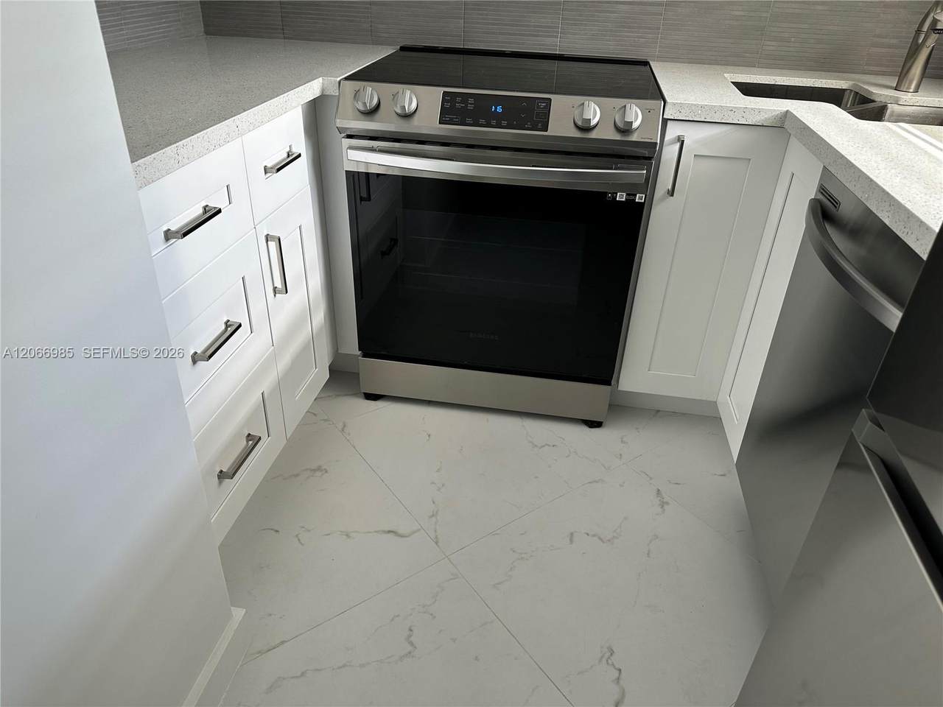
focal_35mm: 24
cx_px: 472
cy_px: 354
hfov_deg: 71.6
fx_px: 654
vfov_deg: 56.8
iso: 100
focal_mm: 6.86
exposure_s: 1/121
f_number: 1.78
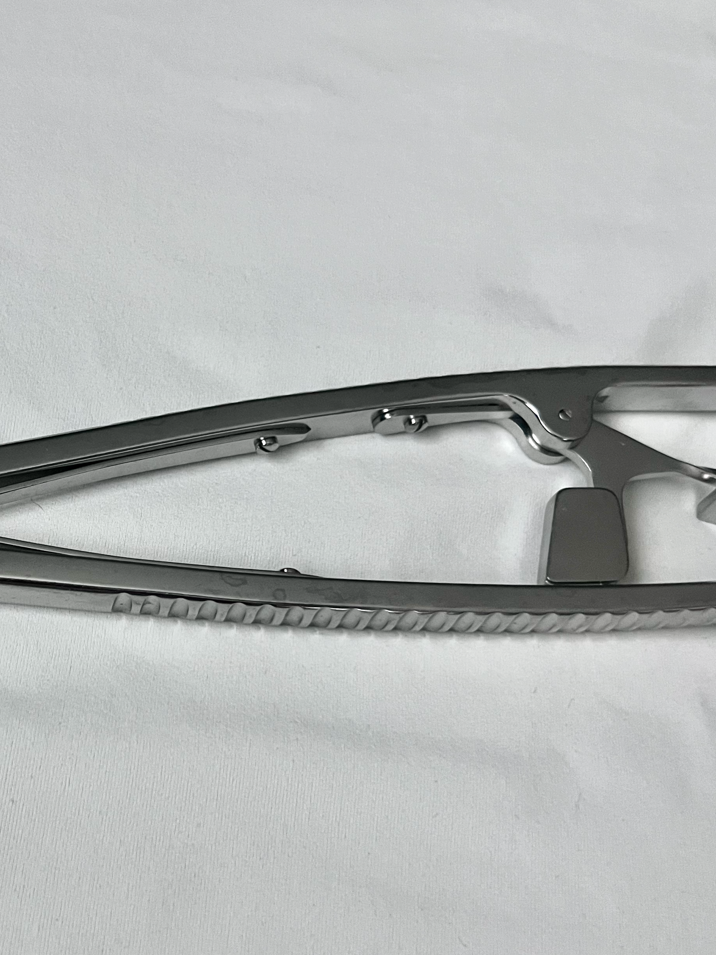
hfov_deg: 32.4
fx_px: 1186
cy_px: 536
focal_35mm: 43
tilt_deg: -63.9
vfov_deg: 43.8
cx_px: 118
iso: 400
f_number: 1.5
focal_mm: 5.7
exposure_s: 1/60
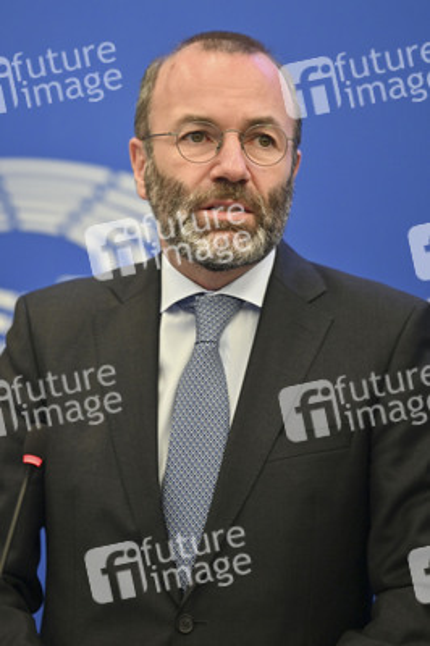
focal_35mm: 200
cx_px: 215
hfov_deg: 6.9
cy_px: 323
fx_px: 3589
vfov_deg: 10.3
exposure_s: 1/160
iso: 640
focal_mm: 200
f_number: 2.8
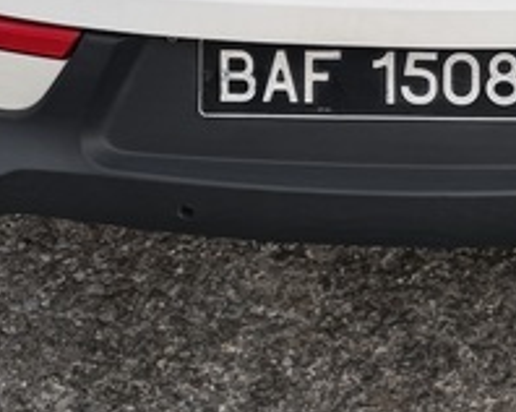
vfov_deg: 18.4
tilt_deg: -15.8
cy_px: -253
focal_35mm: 71
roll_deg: -2.9
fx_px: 1083
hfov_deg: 26.6
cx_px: 349
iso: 80
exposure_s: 1/602
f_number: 1.78
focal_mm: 6.76
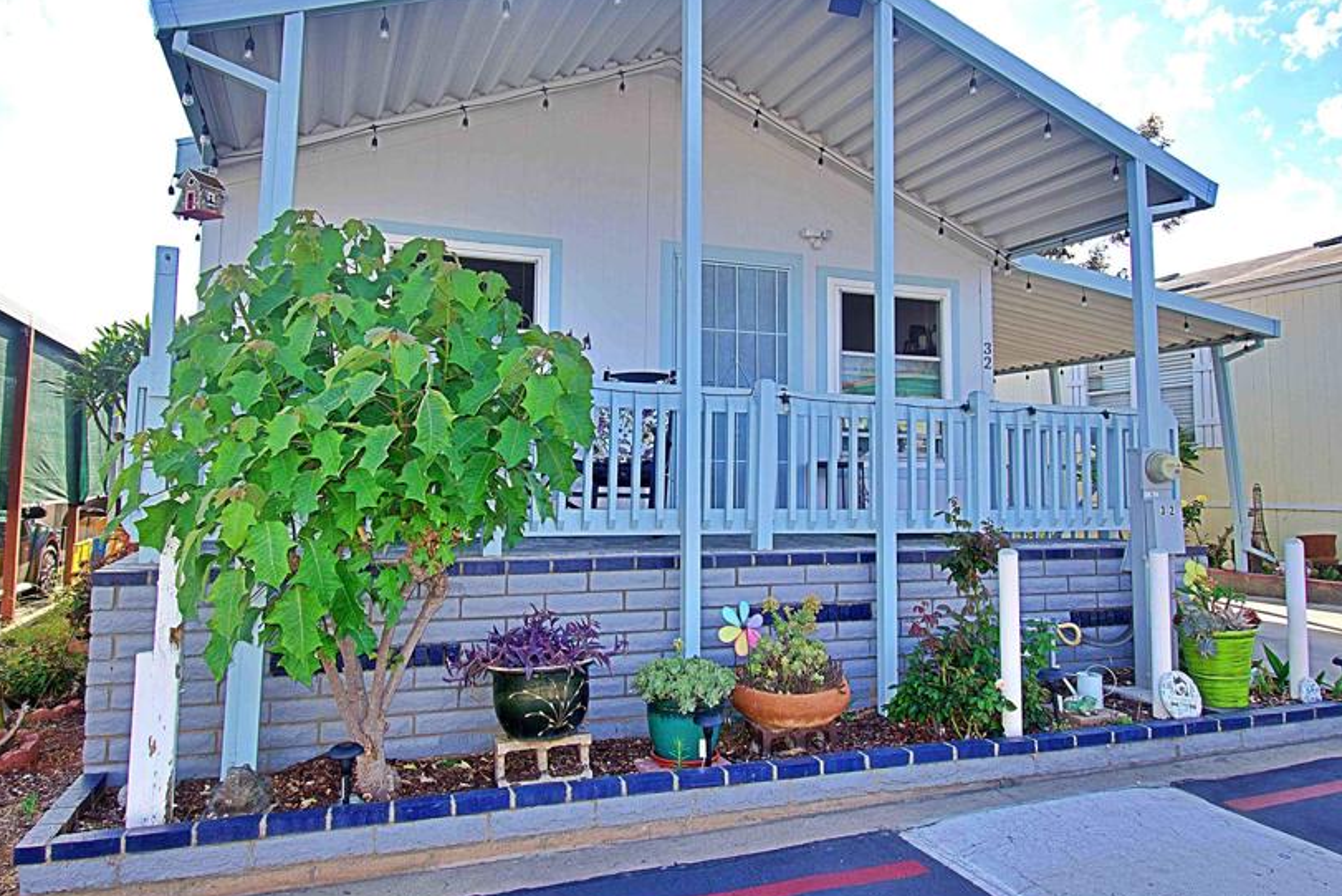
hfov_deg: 72.3
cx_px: 655
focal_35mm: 25
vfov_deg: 51.9
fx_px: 918
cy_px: 398
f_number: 6.3
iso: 100
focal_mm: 13
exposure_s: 1/200
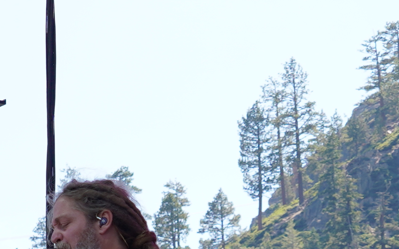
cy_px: 283
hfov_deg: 7.9
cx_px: 250
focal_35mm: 266
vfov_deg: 4.9
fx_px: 2893
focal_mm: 49
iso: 100
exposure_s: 1/160
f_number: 6.3
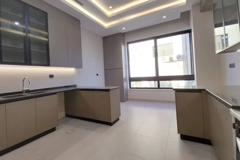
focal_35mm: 16
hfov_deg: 96.8
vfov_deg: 73.5
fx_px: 107
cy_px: 73
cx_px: 118
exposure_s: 1/50
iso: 160
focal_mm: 1.3
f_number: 2.2
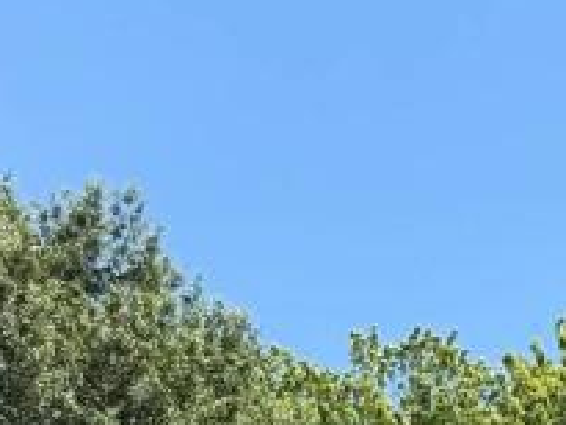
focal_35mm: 120
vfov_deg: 10.6
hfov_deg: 13.8
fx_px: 1963
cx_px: 1143
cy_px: 1029
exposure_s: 1/2232
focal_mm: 6.76
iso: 80
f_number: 1.78
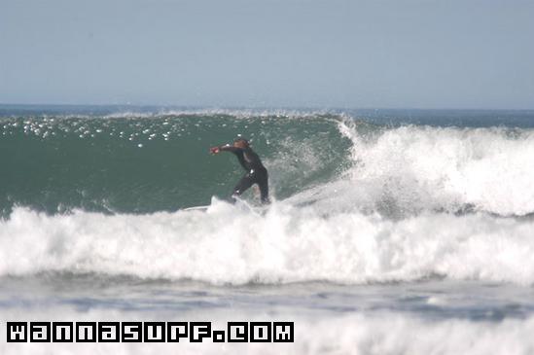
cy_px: 178
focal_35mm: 300
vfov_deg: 4.6
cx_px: 267
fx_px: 4446
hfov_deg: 6.9
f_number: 2.8
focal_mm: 200
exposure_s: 1/1600
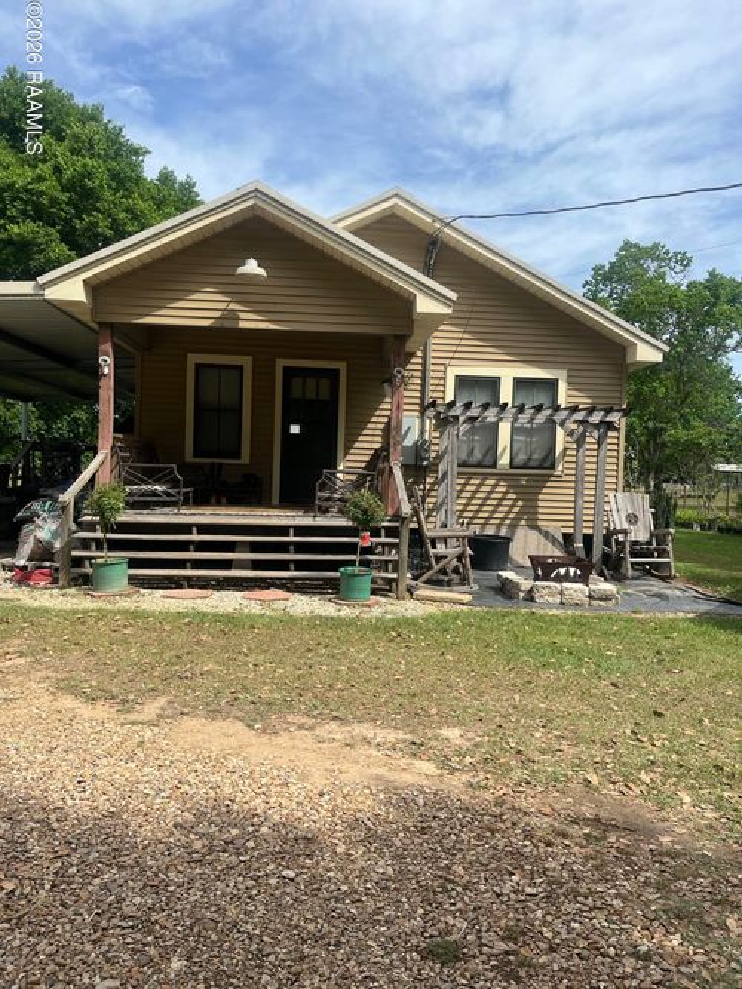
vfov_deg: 67.3
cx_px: 371
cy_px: 494
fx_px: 743
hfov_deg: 53.0
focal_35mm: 26
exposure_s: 1/2825
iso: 50
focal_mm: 5.1
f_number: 1.6
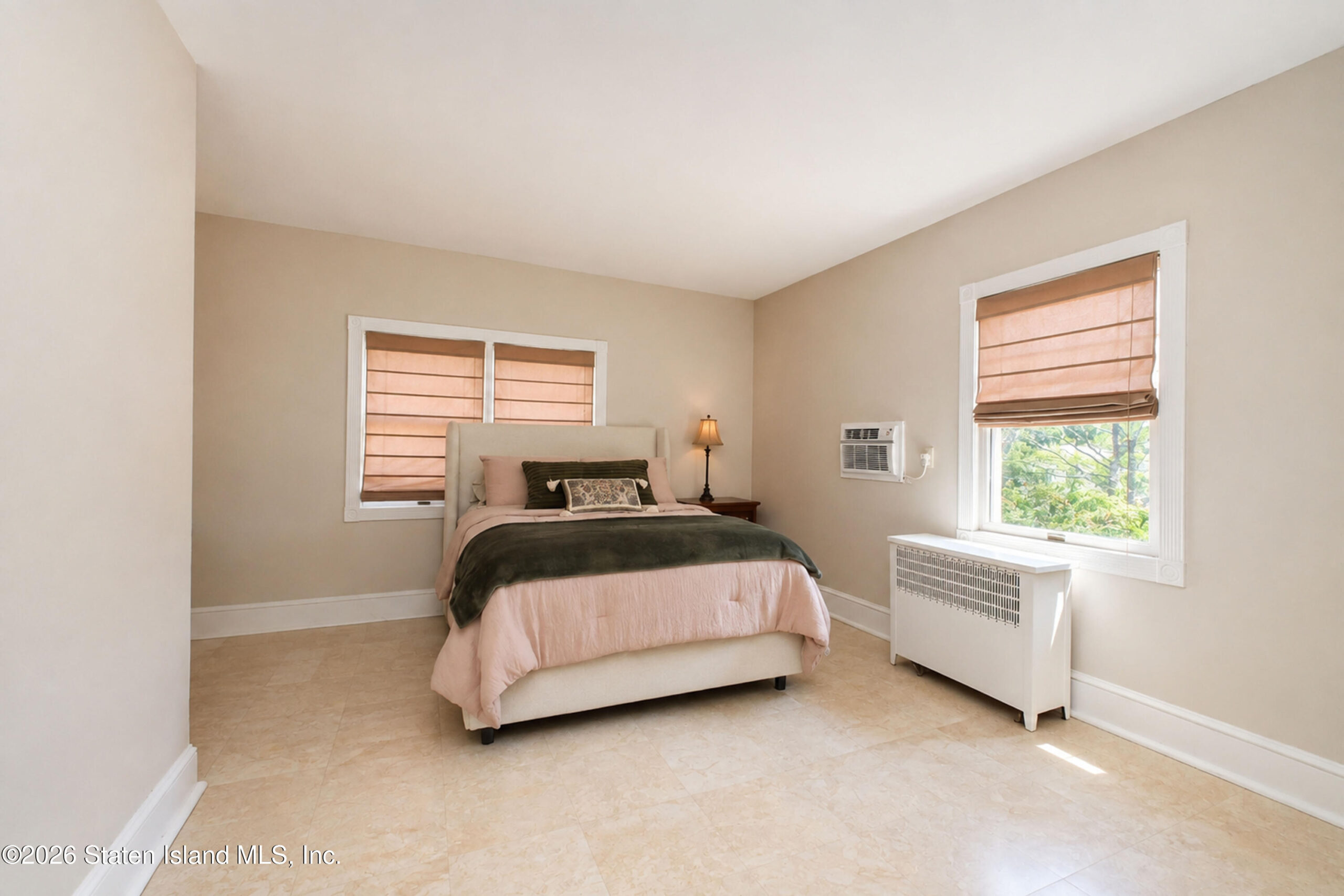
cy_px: 448
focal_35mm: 15
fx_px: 560
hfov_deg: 100.4
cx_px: 672
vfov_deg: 77.3
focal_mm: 10
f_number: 10
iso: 1250
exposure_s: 1/100
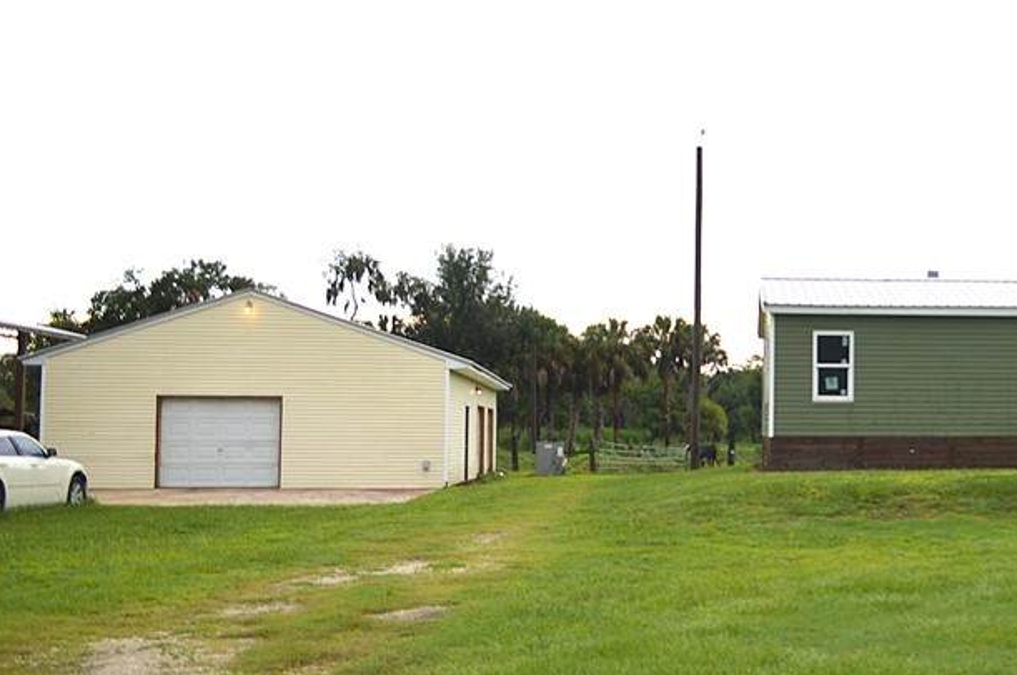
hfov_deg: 38.9
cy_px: 323
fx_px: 1355
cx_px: 866
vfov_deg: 28.0
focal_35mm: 48
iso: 100
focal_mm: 18
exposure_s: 1/160
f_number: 3.5
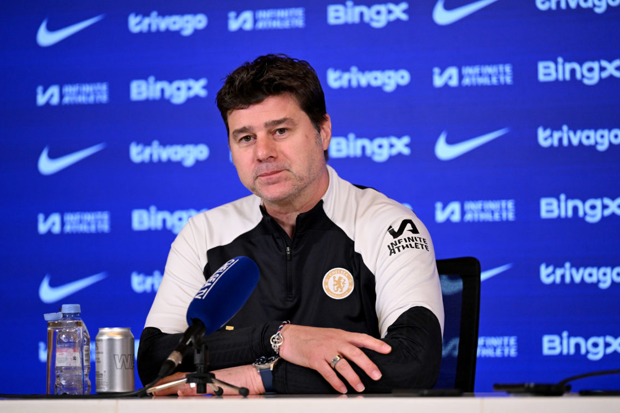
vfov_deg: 8.0
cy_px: 205
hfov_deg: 12.0
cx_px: 312
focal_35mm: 172
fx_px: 2962
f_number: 2.8
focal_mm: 170
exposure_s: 1/500
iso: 2500
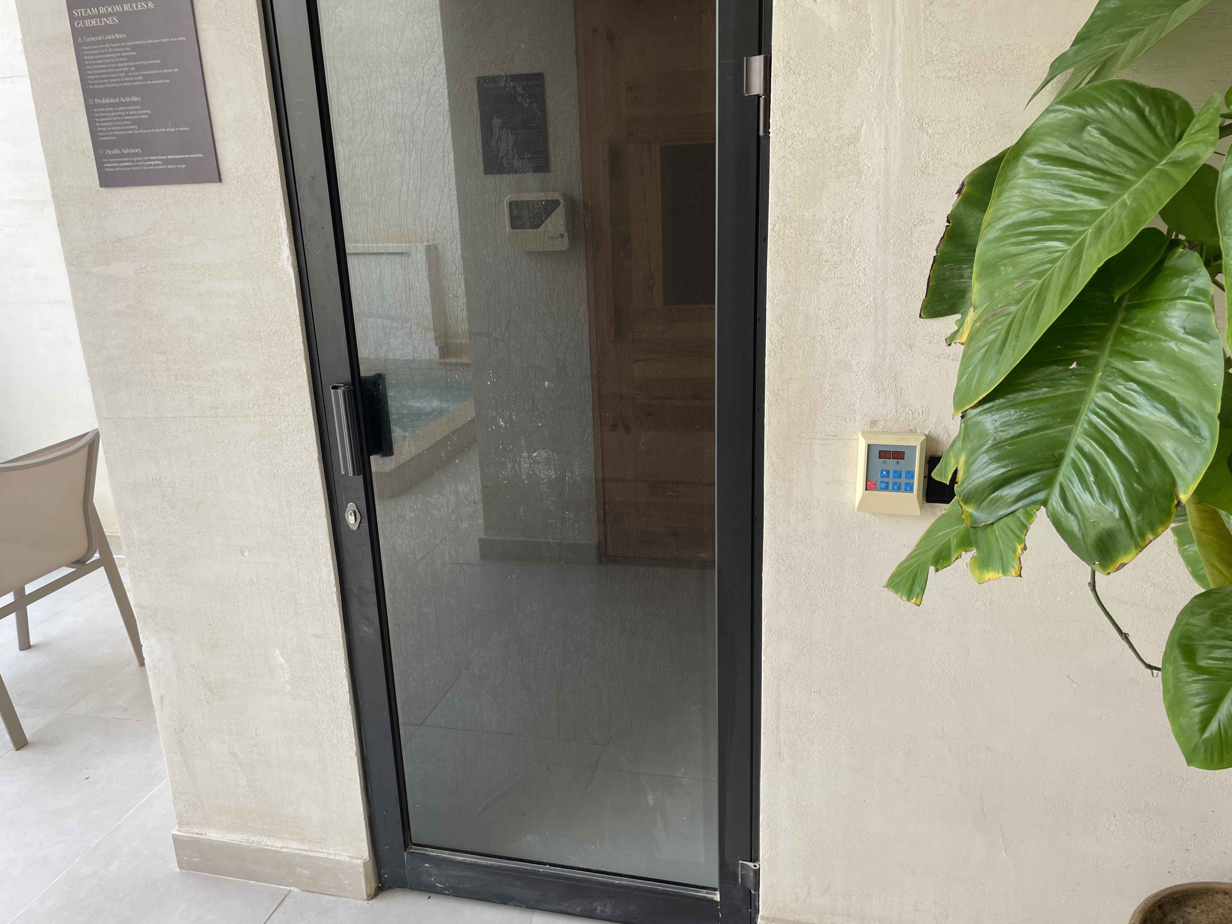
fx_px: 925
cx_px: 616
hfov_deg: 67.3
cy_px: 462
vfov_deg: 53.1
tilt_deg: -16.4
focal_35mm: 26
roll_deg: +2.2
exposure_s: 1/121
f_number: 1.6
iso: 40
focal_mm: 4.2
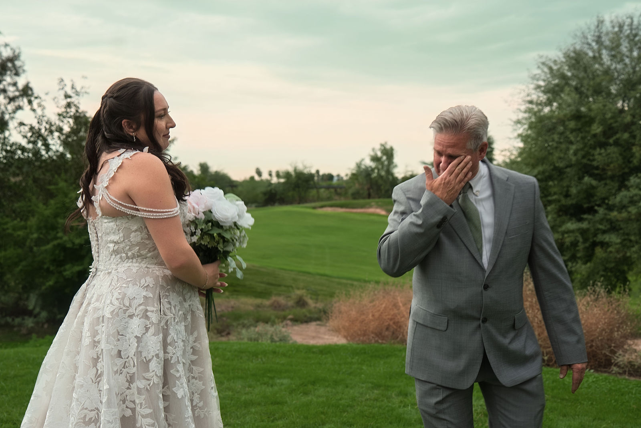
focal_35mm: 48
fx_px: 855
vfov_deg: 28.1
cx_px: 320
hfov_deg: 41.1
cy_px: 214
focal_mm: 48
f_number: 5.6
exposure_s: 1/80
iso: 80
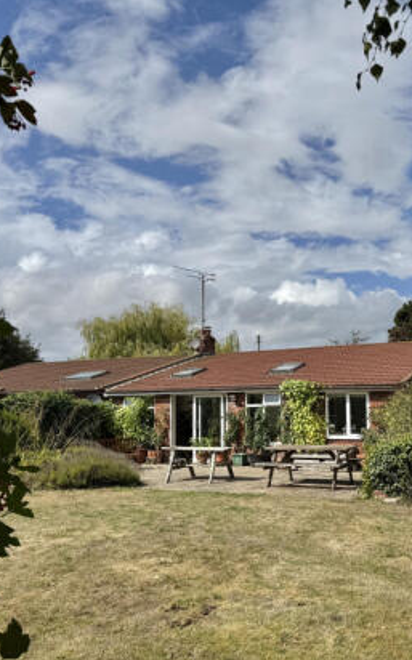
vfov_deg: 54.0
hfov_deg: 34.9
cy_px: 347
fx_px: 648
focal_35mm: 36
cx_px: 278
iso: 80
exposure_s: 1/9009
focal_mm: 6.76
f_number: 1.78
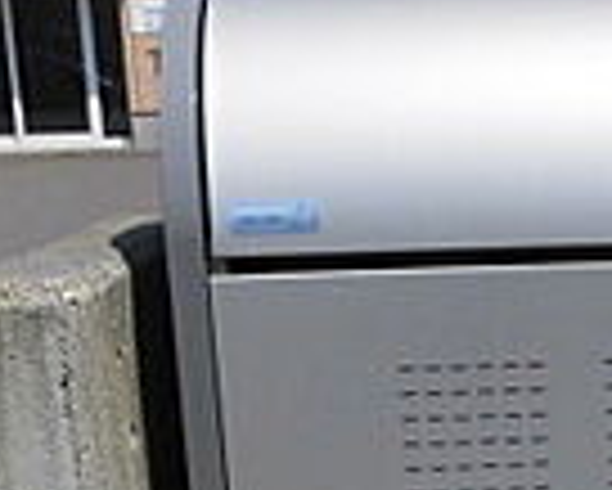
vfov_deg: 13.4
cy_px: 665
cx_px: 837
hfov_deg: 16.3
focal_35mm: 110
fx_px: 1994
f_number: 7.8
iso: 100
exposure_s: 1/320
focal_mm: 4.3
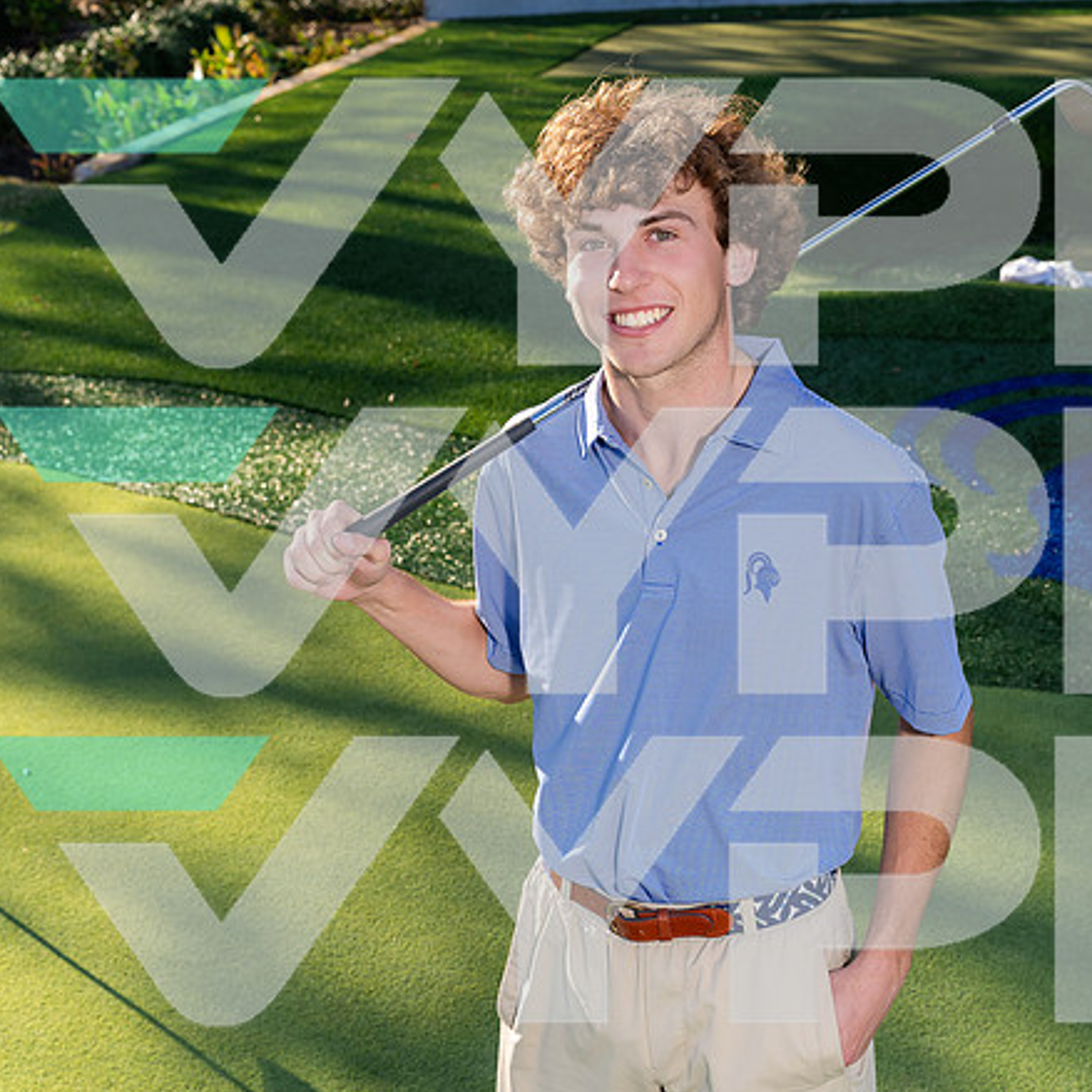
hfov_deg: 26.0
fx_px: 2356
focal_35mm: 66
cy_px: 566
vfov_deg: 26.1
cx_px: 657
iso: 250
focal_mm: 48
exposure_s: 1/250
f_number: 7.1
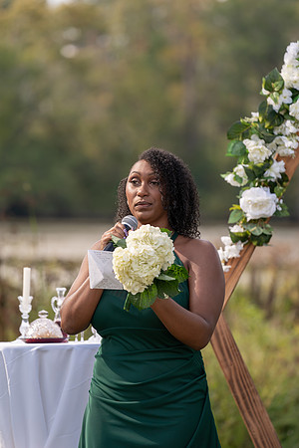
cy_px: 224
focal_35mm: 198
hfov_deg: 6.9
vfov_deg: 10.4
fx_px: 2467
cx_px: 150
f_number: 4
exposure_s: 1/500
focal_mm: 198
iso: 100
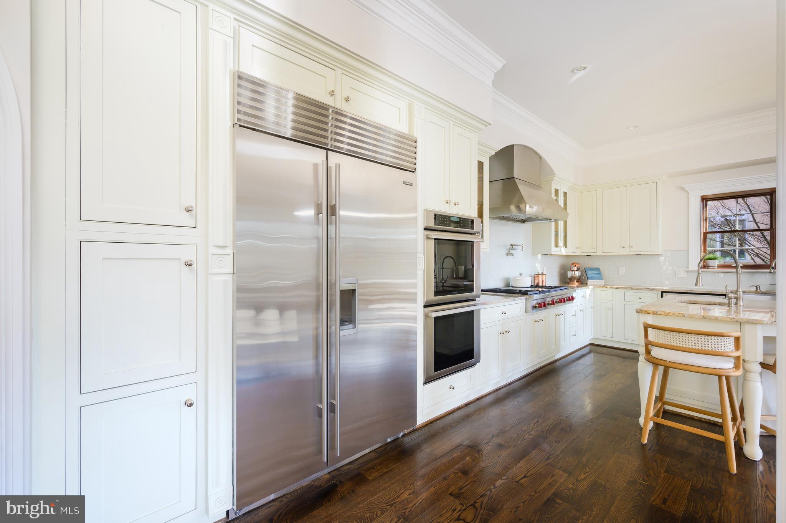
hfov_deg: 98.6
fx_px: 338
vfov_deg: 75.4
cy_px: 262
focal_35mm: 16
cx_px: 393
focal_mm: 15.5
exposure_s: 1/40
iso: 800
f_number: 13
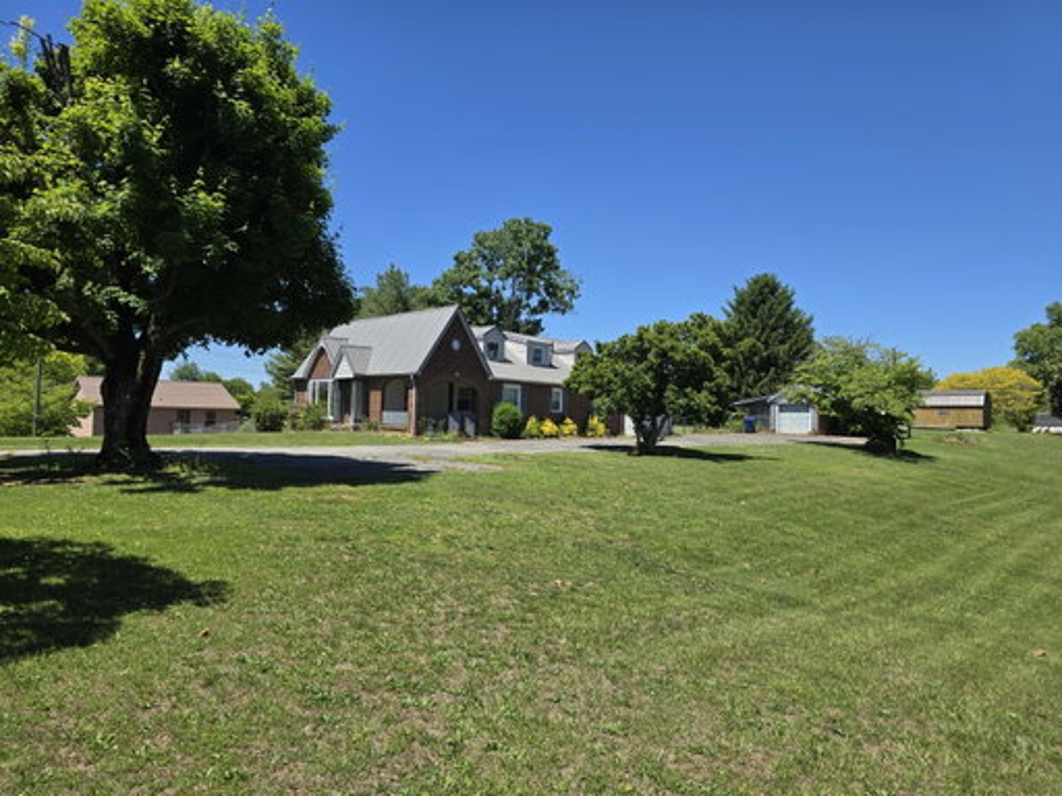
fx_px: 706
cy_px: 398
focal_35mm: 23
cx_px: 531
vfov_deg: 58.9
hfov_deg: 73.9
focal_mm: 6.3
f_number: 1.7
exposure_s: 1/790
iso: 12
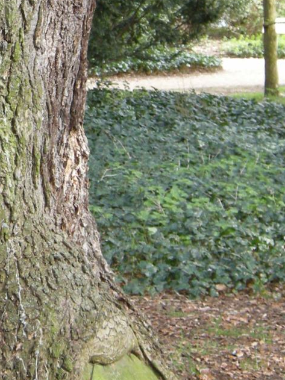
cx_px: -111
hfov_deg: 9.7
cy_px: -4
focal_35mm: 149
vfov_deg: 13.1
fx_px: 1636
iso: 104
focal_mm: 10.1
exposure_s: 1/56.7
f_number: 3.1
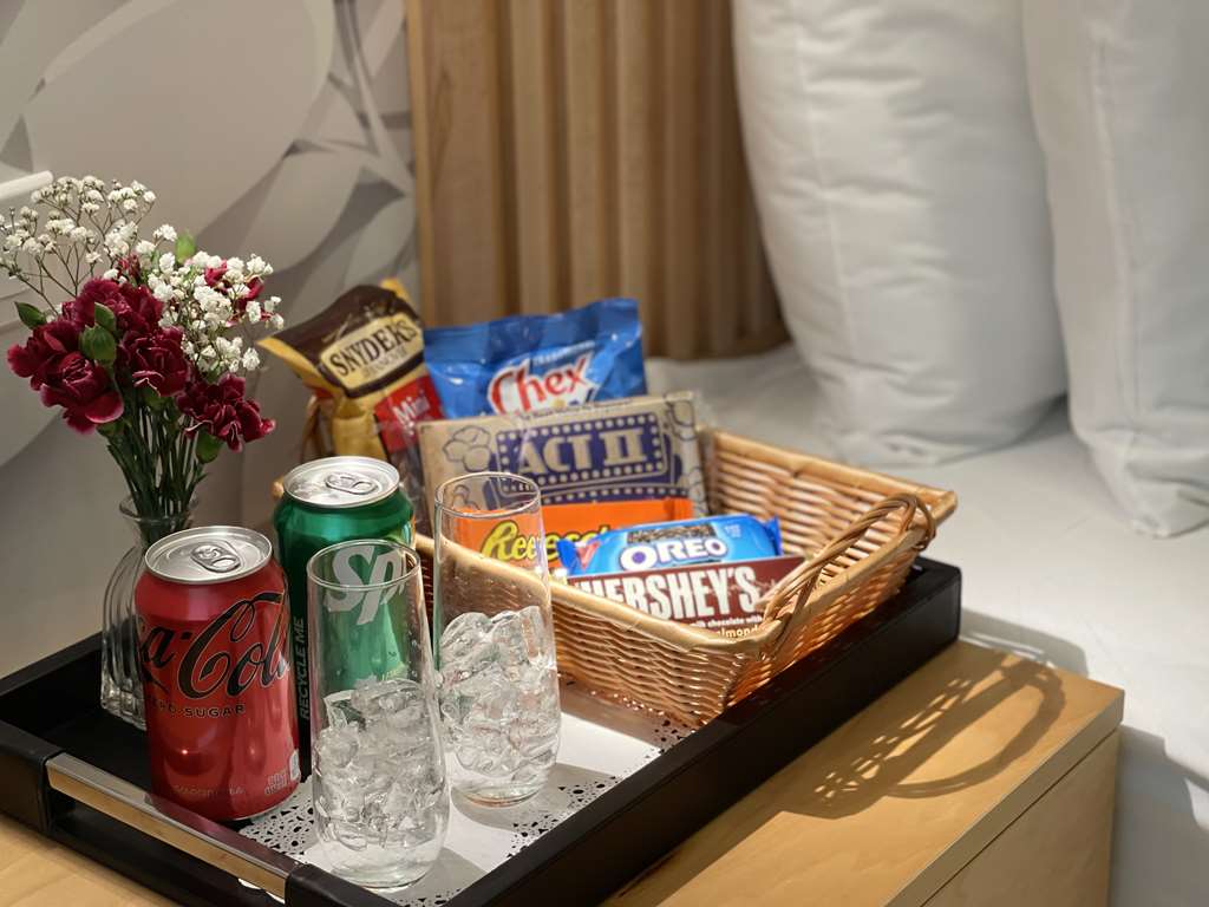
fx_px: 2235
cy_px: 454
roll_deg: +1.5
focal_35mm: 64
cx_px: 604
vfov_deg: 22.9
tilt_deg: -22.7
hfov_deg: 30.3
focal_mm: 7.5
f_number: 2.2
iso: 125
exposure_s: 1/60
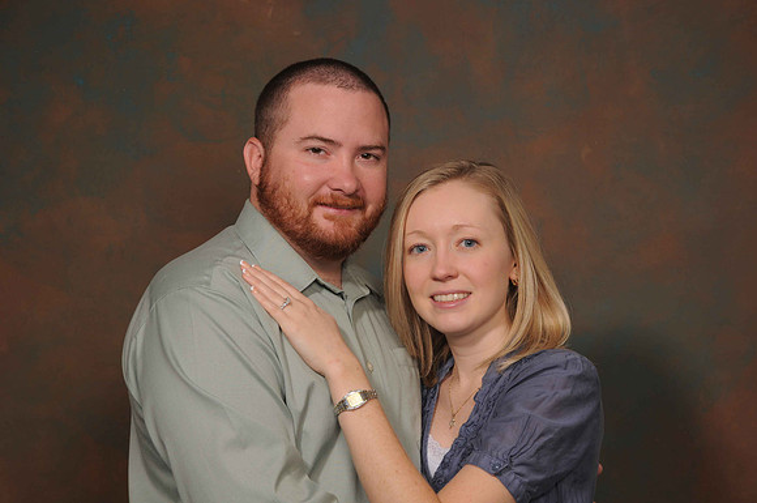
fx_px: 1827
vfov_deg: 15.7
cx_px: 378
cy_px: 252
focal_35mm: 87
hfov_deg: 23.4
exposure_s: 1/125
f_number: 6.3
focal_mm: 58
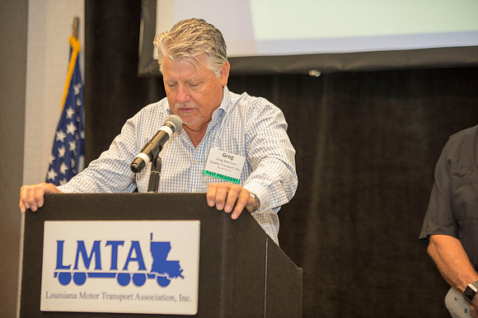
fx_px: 1539
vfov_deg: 11.8
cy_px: 159
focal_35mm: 116
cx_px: 239
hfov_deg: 17.7
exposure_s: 1/160
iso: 1250
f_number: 2.8
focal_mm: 116
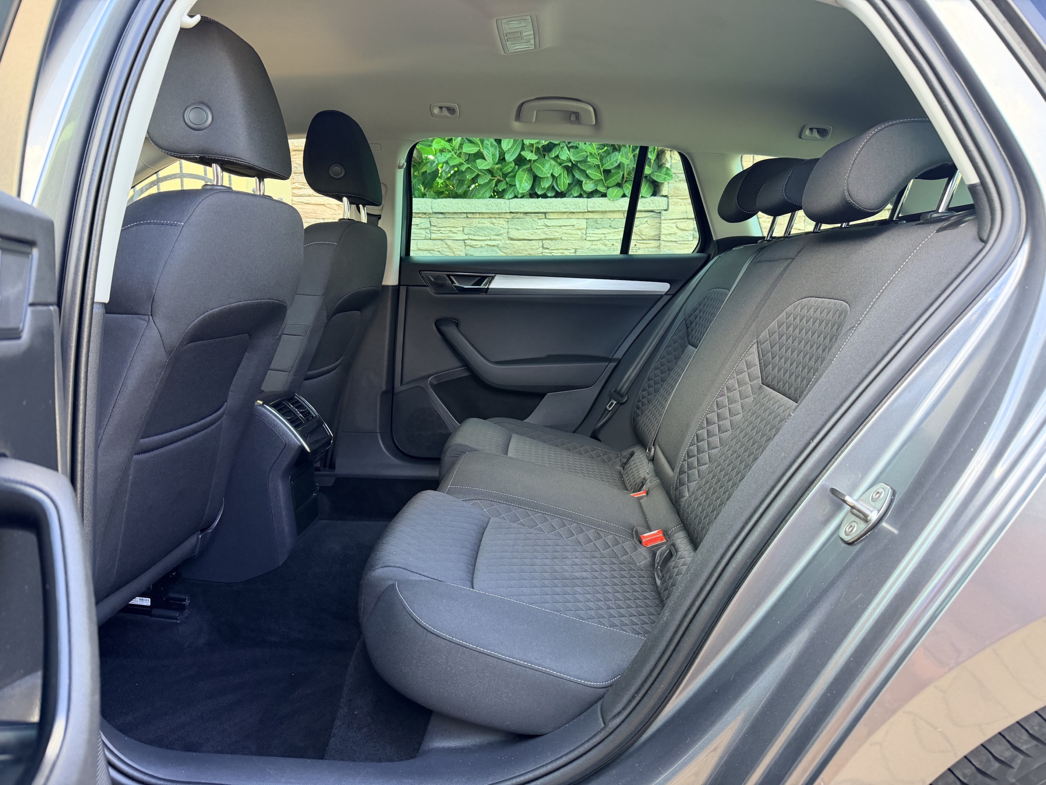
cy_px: 392
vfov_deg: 56.8
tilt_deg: -8.7
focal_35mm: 24
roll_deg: +0.0
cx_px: 523
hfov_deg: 71.6
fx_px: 725
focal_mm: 6.76
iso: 200
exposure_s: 1/97
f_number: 1.78
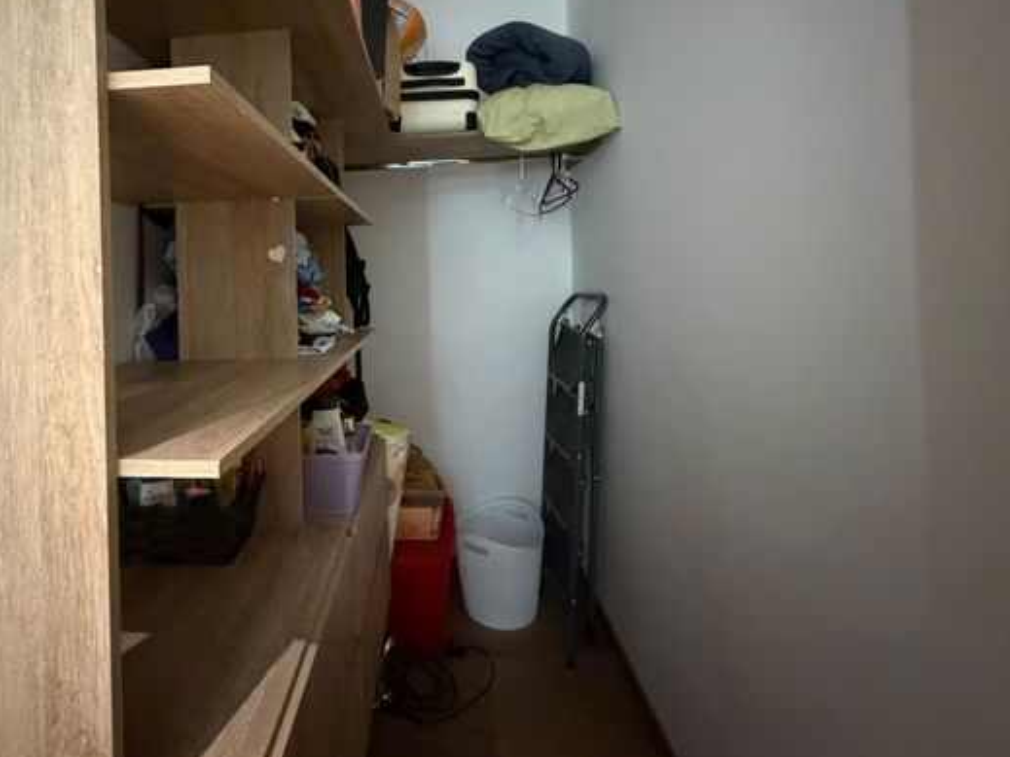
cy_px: 276
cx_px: 386
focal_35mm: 18
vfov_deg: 70.2
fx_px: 525
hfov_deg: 86.2
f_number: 2.2
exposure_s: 1/30
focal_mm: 2.22
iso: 1250
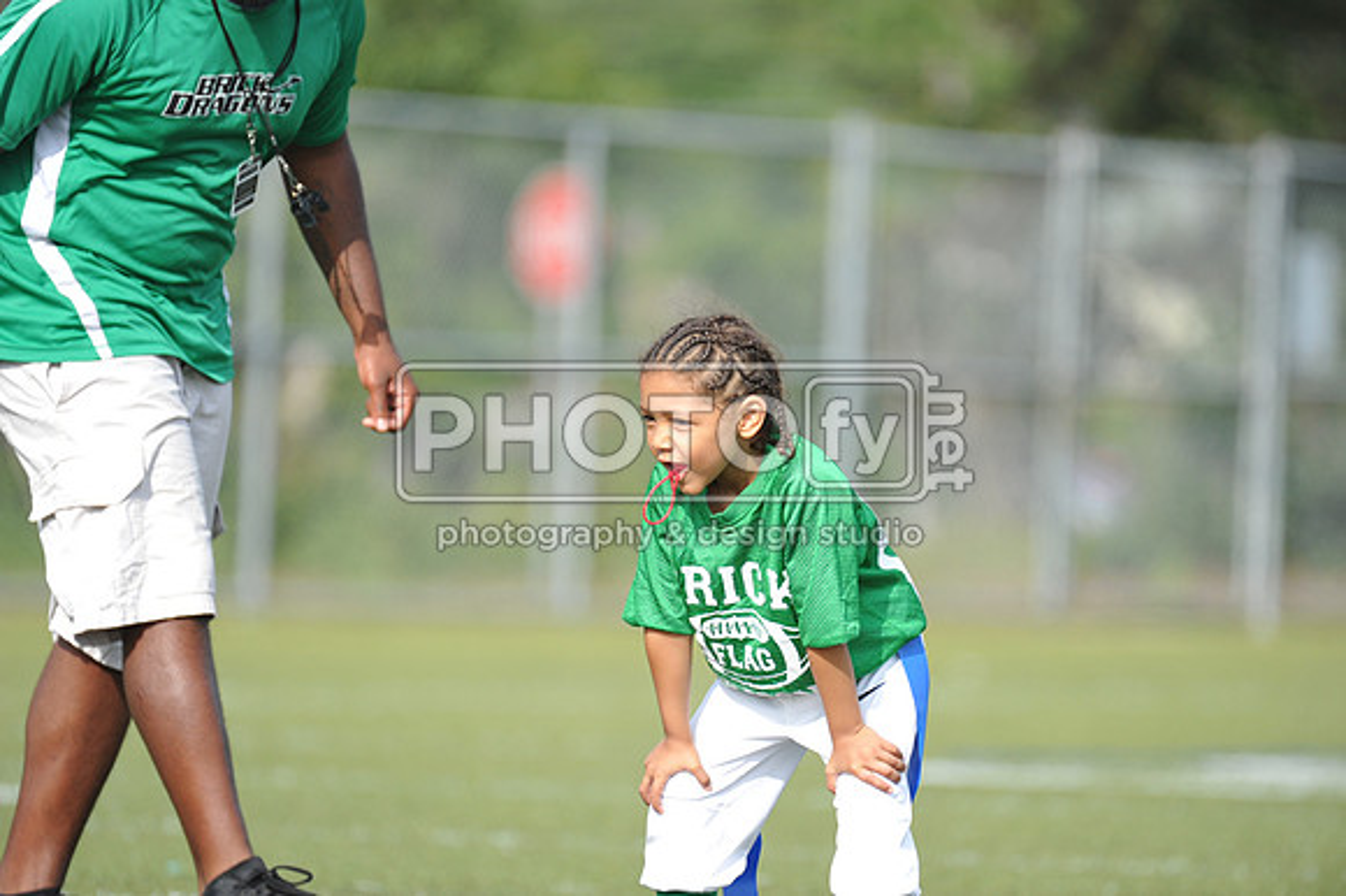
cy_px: 448
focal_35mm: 400
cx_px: 673
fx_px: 14946
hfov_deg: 5.2
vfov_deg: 3.4
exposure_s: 1/1600
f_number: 5
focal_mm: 400
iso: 800
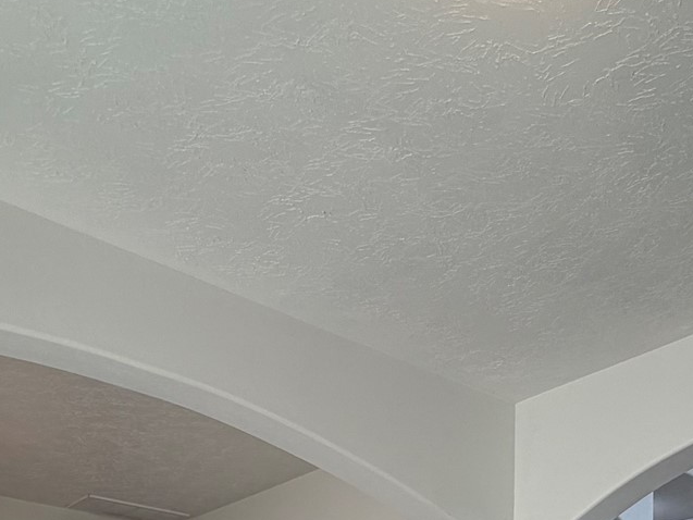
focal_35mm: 45
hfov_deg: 41.9
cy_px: 768
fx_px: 901
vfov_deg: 25.1
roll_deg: +0.1
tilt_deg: -0.4
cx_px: 409
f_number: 2.2
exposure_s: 1/120
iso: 50
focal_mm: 2.22
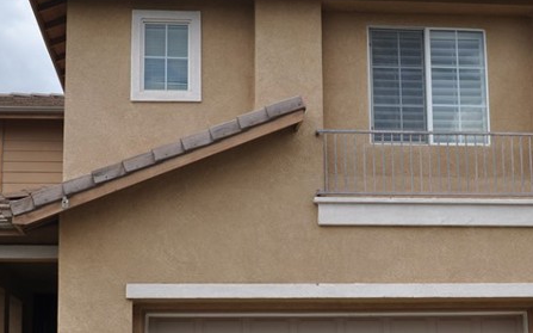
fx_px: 1016
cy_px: 254
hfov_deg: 29.4
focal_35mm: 70
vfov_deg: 18.5
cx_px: 299
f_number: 8
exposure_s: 1/500
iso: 200
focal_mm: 20
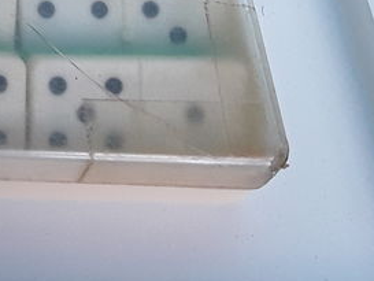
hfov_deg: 17.6
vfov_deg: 13.6
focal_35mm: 99
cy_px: -207
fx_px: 1070
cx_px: -201
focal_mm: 2.91
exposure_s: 1/178
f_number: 1.9
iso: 40
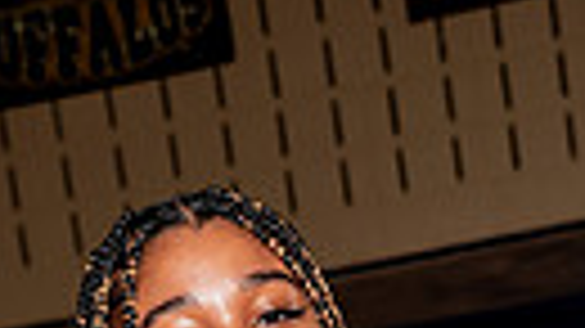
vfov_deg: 6.9
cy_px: 966
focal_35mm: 160
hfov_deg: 13.4
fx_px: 2481
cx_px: 378
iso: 200
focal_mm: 44
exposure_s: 1/250
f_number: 5.6
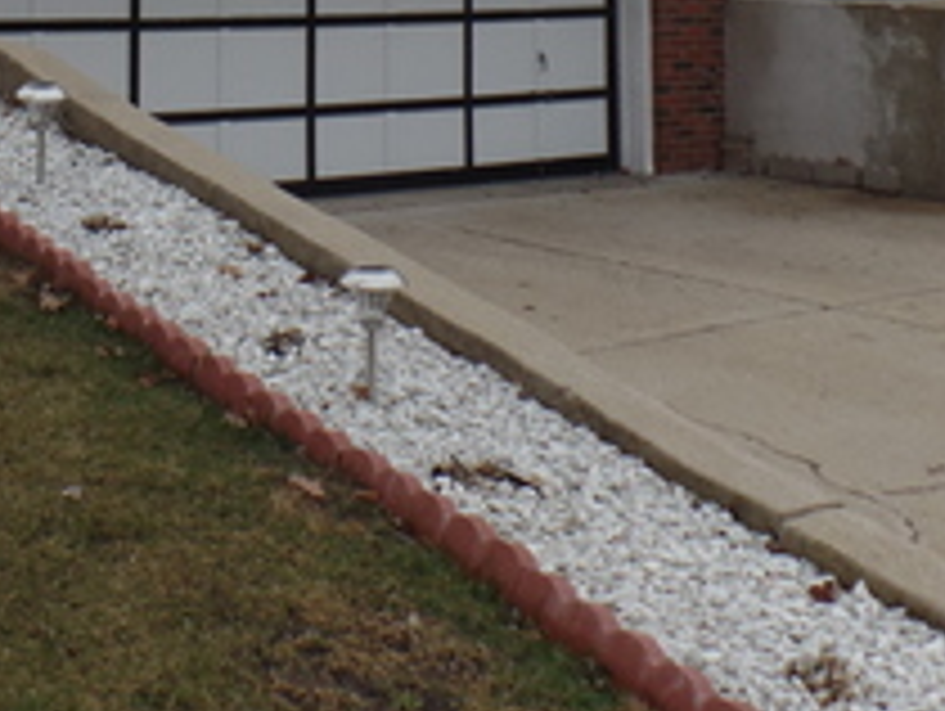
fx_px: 1913
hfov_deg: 27.4
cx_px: 243
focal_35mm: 70
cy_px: -198
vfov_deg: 19.5
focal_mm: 4.1
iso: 80
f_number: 3.5
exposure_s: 1/60
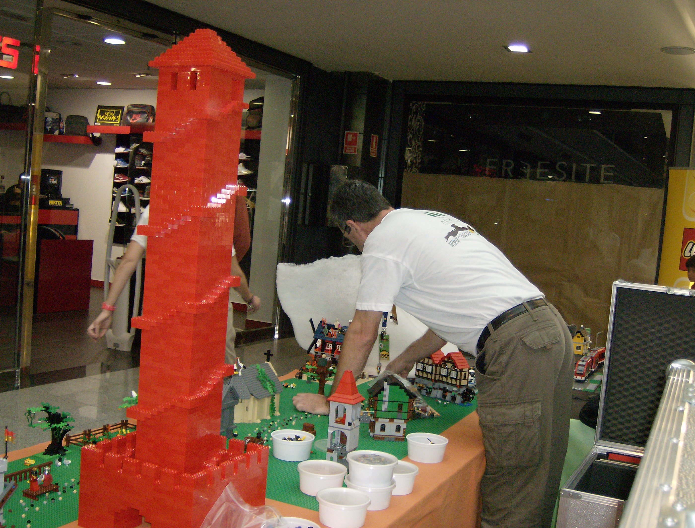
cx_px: 348
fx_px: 767
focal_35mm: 38
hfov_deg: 48.8
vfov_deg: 38.0
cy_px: 264
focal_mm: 6.4
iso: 200
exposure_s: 1/66.6
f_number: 2.9
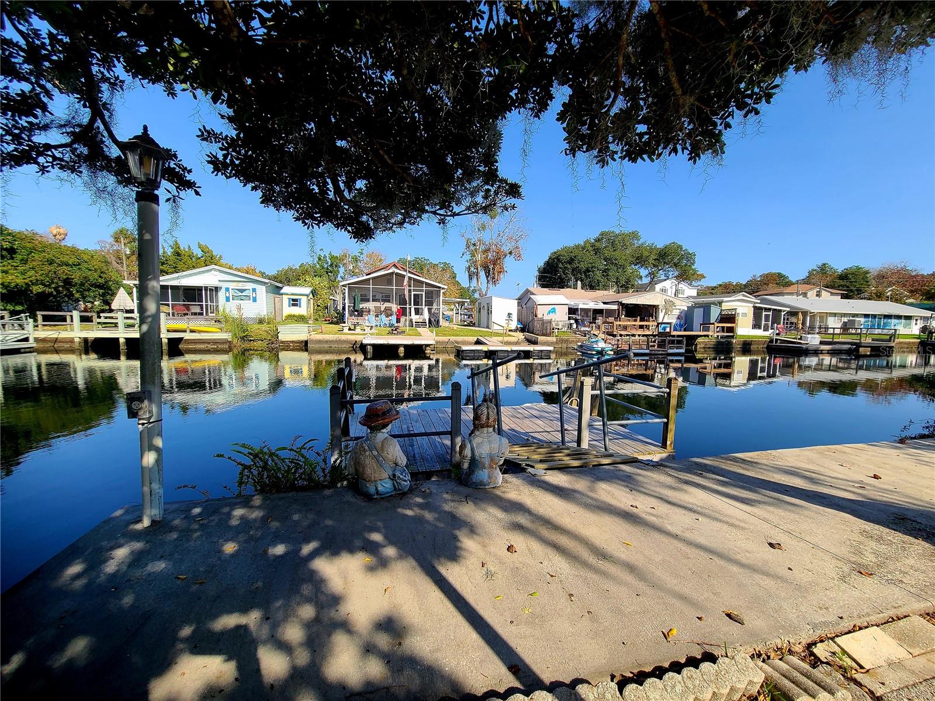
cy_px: 350
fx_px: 351
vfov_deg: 89.9
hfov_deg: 106.2
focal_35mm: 13
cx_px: 468
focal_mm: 2.2
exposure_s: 1/1250
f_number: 2.2
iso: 50
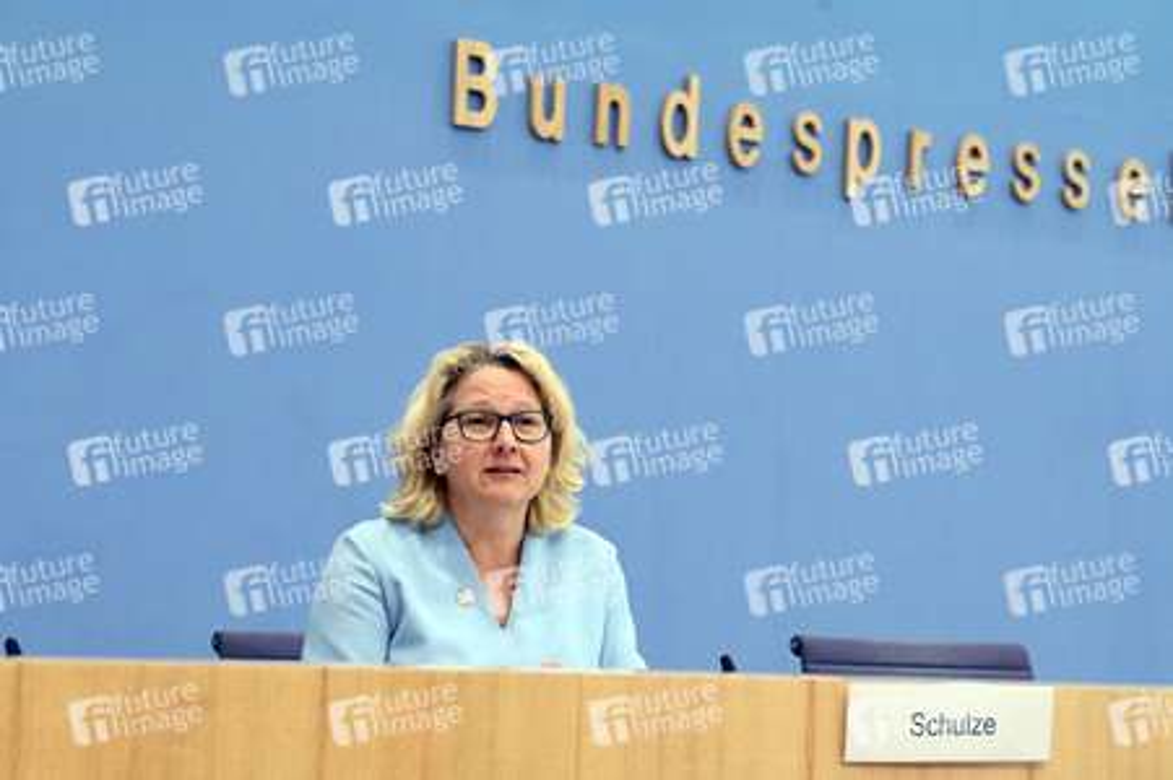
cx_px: 586
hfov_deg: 22.6
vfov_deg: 15.2
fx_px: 2930
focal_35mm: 90
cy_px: 390
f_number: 5.6
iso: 4000
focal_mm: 90
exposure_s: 1/500
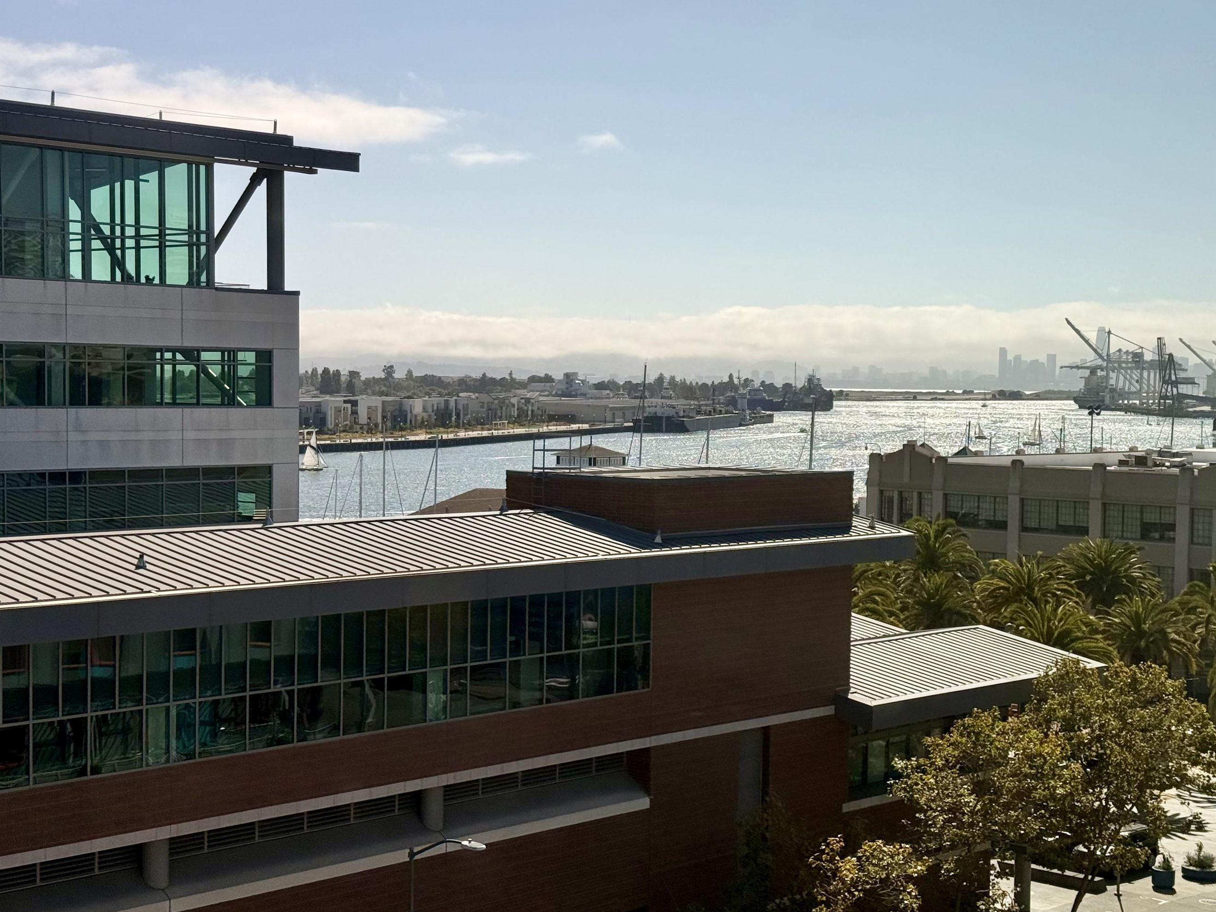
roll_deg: -1.0
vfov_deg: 26.1
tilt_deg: +0.0
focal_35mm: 56
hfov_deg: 34.3
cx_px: 694
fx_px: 1968
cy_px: 384
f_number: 1.78
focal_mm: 6.76
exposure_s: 1/8772
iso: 64
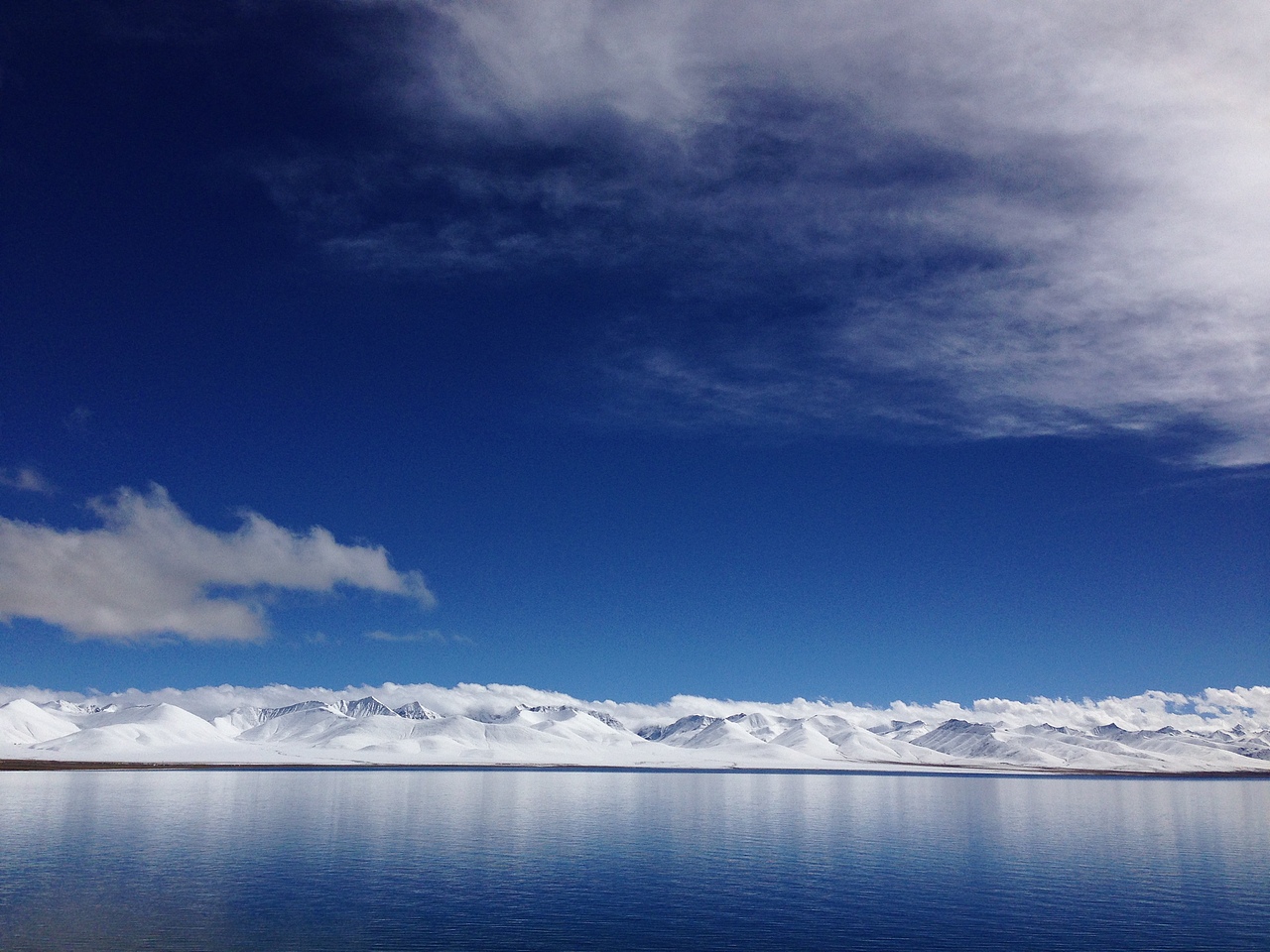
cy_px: 476
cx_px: 635
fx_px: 1211
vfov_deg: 42.9
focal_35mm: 33
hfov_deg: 55.4
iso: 50
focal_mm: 4.12
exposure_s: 1/6803
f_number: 2.4
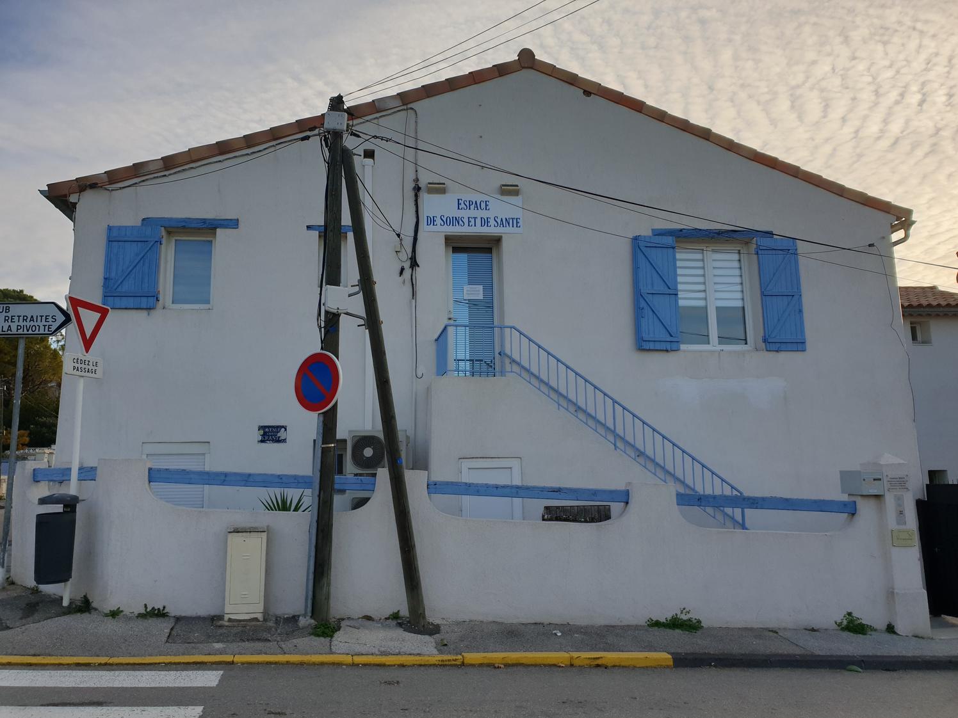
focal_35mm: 26
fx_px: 720
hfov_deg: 67.3
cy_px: 359
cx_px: 479
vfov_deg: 53.1
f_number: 2.4
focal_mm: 4.3
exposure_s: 1/1011
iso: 50
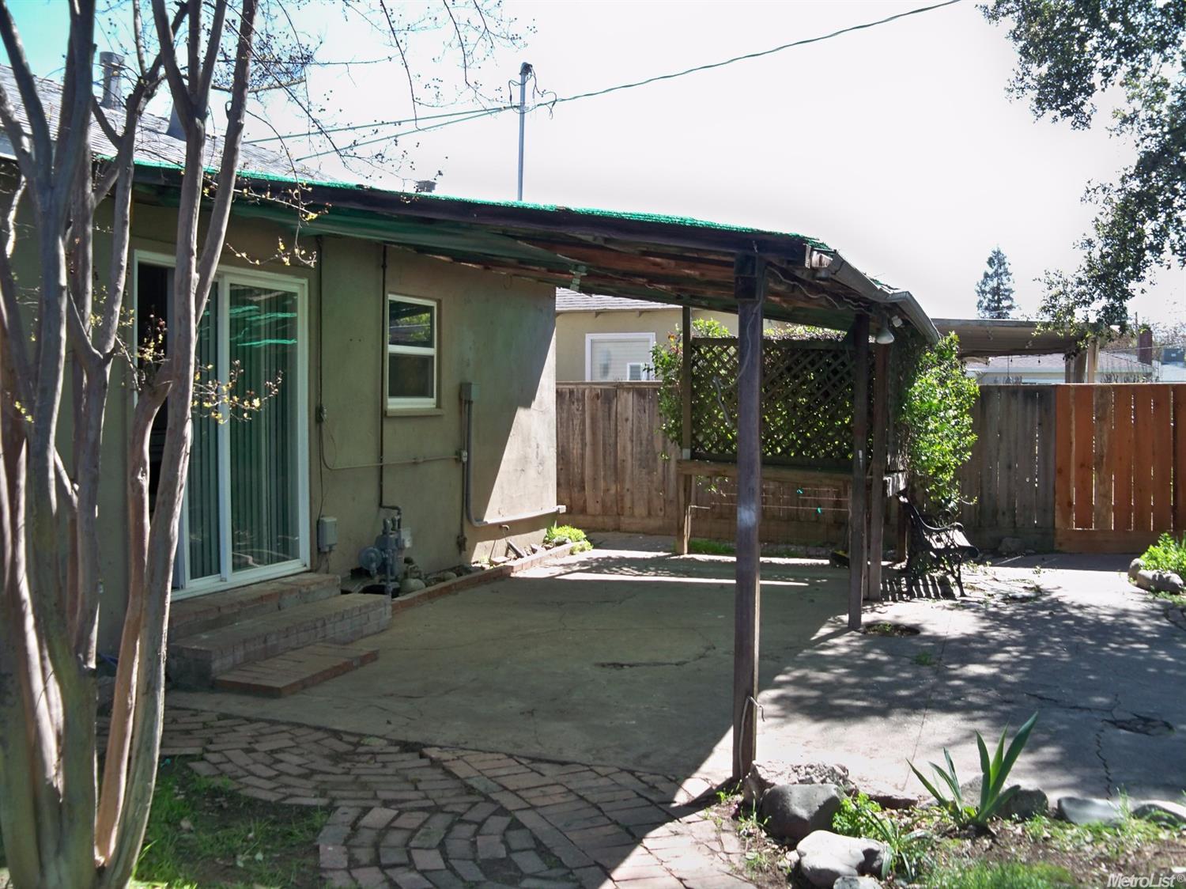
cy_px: 444
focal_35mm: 35
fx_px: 1199
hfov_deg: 52.6
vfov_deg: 40.7
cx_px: 593
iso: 64
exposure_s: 1/160
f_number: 3.5
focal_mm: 6.2
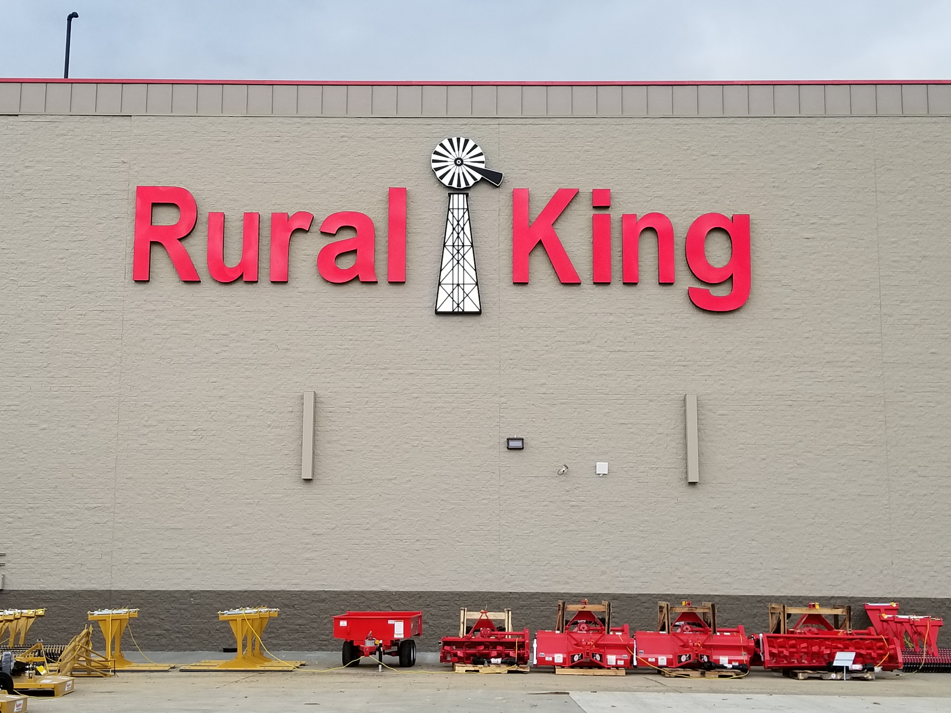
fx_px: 714
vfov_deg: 53.1
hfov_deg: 67.3
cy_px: 356
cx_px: 476
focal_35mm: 26
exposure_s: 1/216
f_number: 1.7
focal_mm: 4.25
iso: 50
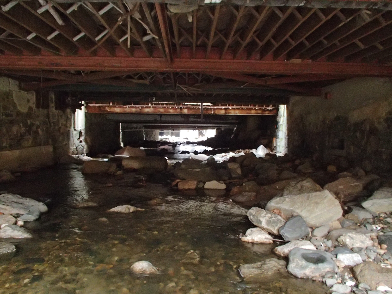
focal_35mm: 28
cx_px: 196
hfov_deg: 63.4
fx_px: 317
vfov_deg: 49.7
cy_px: 147
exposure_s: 1/8
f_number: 3.9
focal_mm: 5
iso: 1600
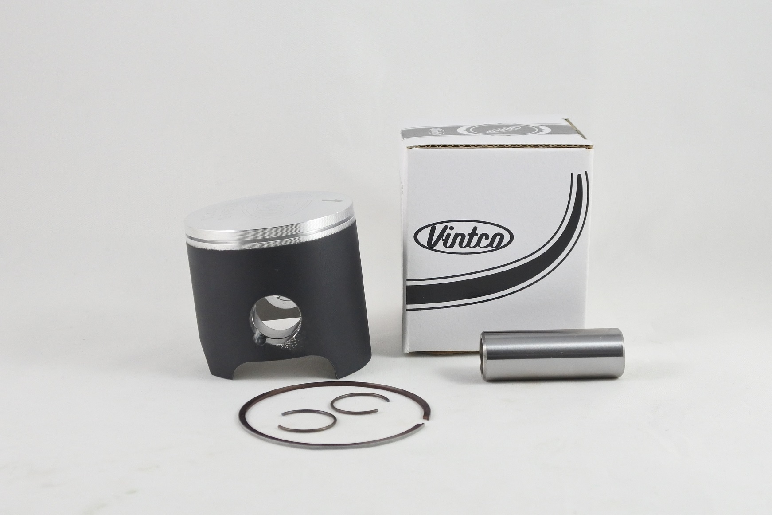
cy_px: 258
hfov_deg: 41.9
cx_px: 386
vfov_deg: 28.6
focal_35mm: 47
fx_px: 1008
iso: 560
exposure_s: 1/125
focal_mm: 17.6
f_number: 4.5
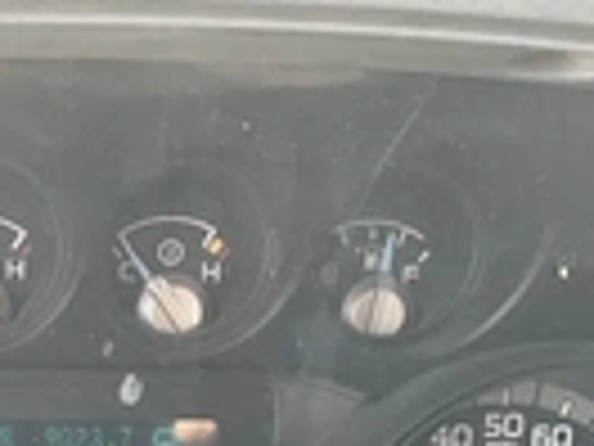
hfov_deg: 21.6
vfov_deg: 15.9
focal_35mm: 88
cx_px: 27
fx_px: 1510
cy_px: 590
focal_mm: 3
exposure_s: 1/76
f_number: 1.8
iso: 64
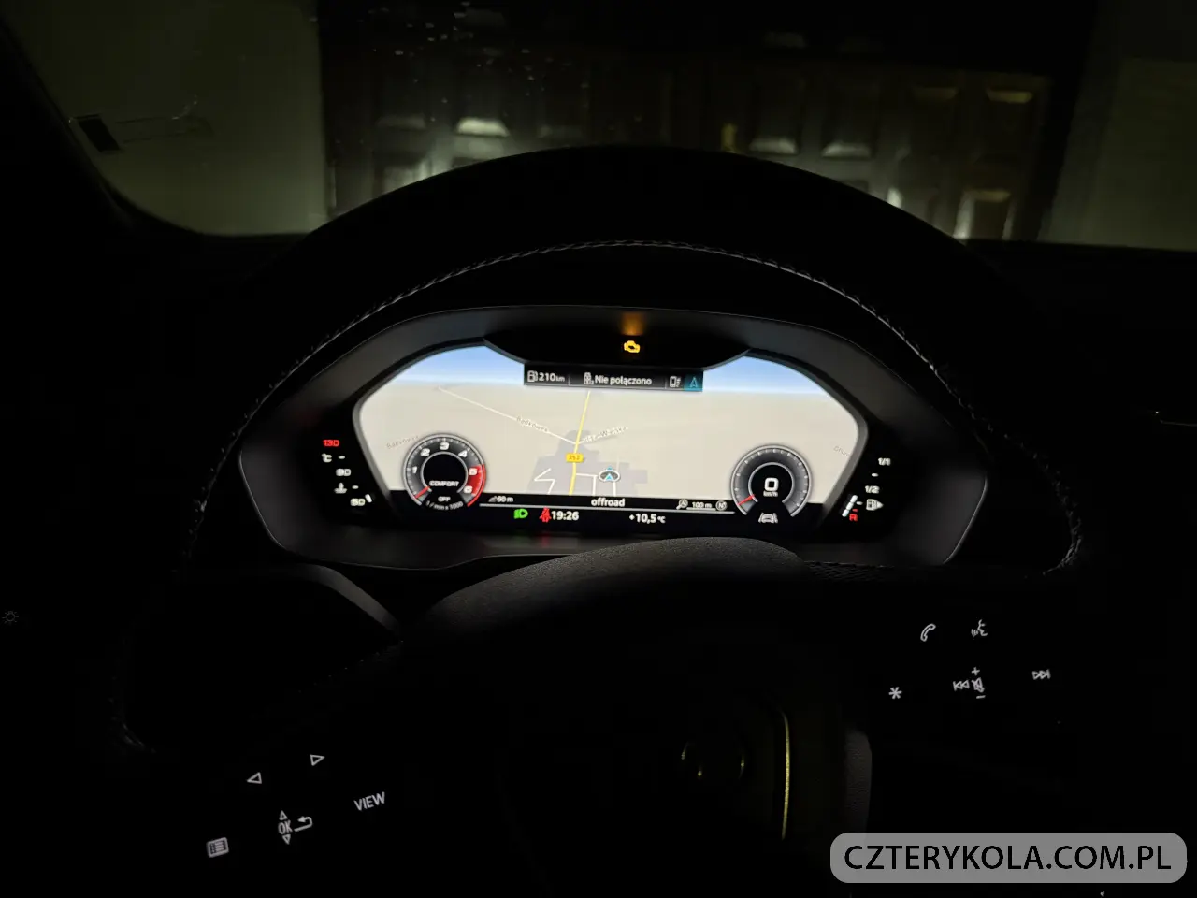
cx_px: 598
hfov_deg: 71.6
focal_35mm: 24
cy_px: 449
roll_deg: -2.7
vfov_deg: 56.8
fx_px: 830
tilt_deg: -21.1
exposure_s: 1/39
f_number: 1.78
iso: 640
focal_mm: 6.76
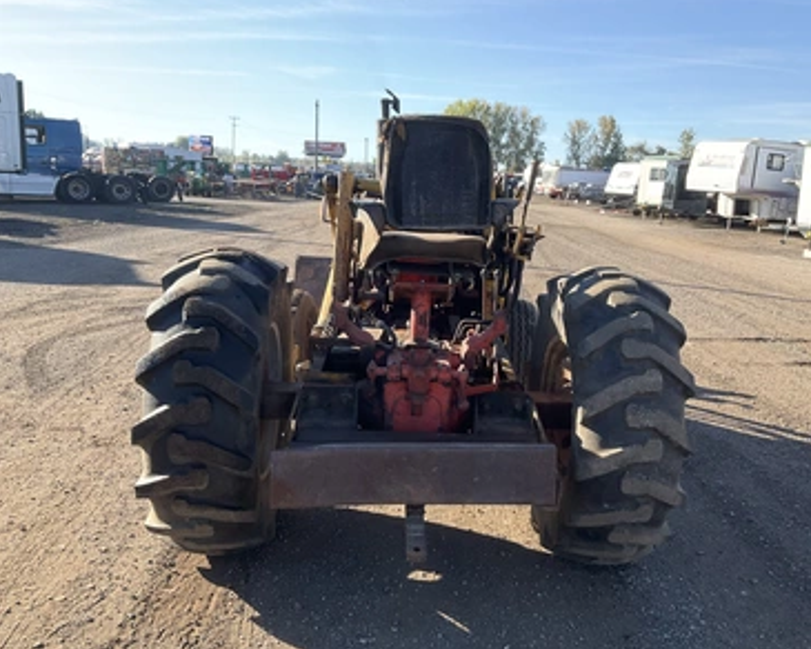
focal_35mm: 31
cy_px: 329
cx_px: 438
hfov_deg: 57.1
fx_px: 744
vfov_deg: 47.1
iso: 25
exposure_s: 1/691
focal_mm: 3
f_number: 1.8
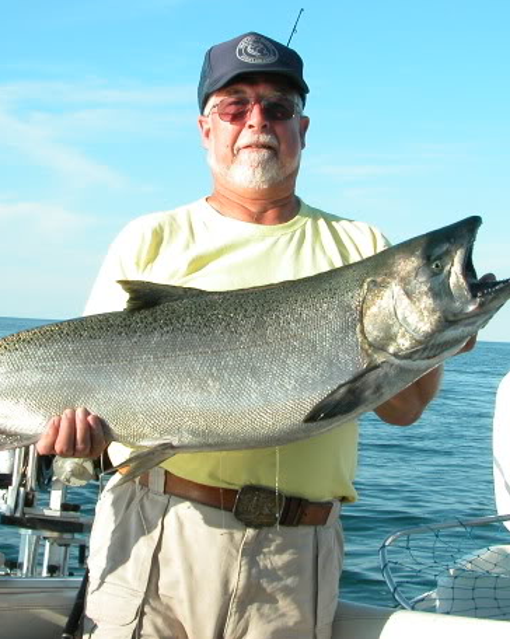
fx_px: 1134
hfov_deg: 25.3
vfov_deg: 31.4
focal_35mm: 60
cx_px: 220
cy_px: 283
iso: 100
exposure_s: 1/255
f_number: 5.6
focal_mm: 8.9
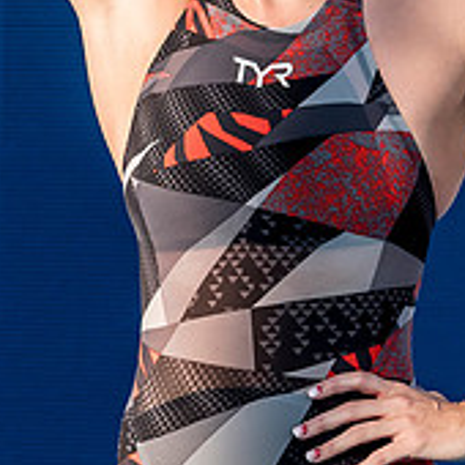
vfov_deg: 1.2
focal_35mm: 1427
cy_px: -50
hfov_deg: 1.2
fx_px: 21687
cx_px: 290
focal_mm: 200
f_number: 5
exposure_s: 1/1000
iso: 640
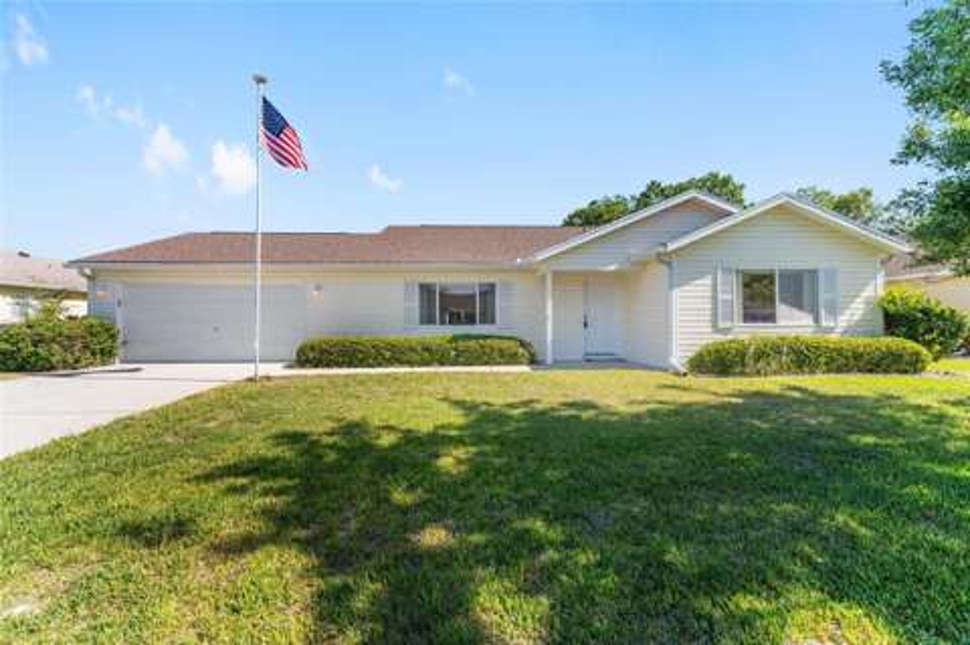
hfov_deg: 104.3
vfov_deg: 81.1
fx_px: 377
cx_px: 485
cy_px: 322
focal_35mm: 14
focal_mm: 14
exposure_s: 1/1000
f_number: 7.1
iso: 400
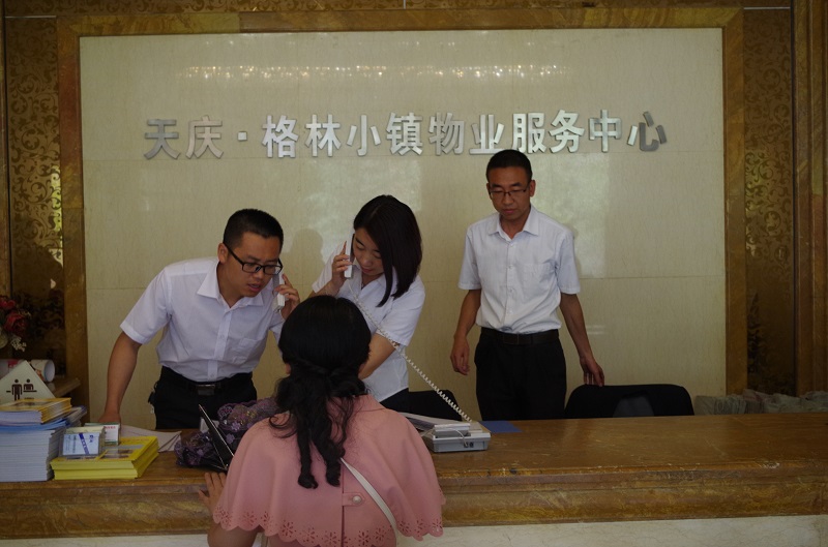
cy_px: 274
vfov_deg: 29.1
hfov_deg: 42.8
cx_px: 414
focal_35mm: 46
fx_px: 1055
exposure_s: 1/60
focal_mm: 30.63
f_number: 4
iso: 800
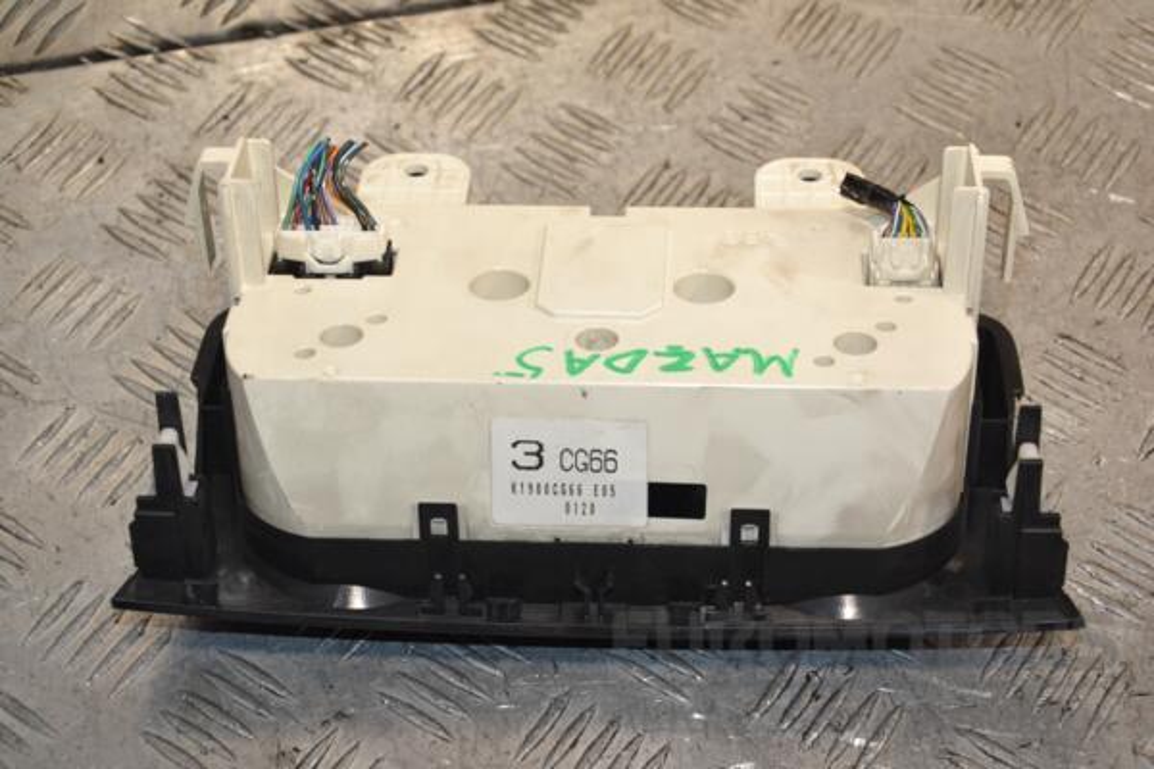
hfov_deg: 29.9
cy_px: 384
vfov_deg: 20.2
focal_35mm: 68
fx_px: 2164
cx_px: 577
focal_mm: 45
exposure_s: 1/200
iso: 800
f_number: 5.6
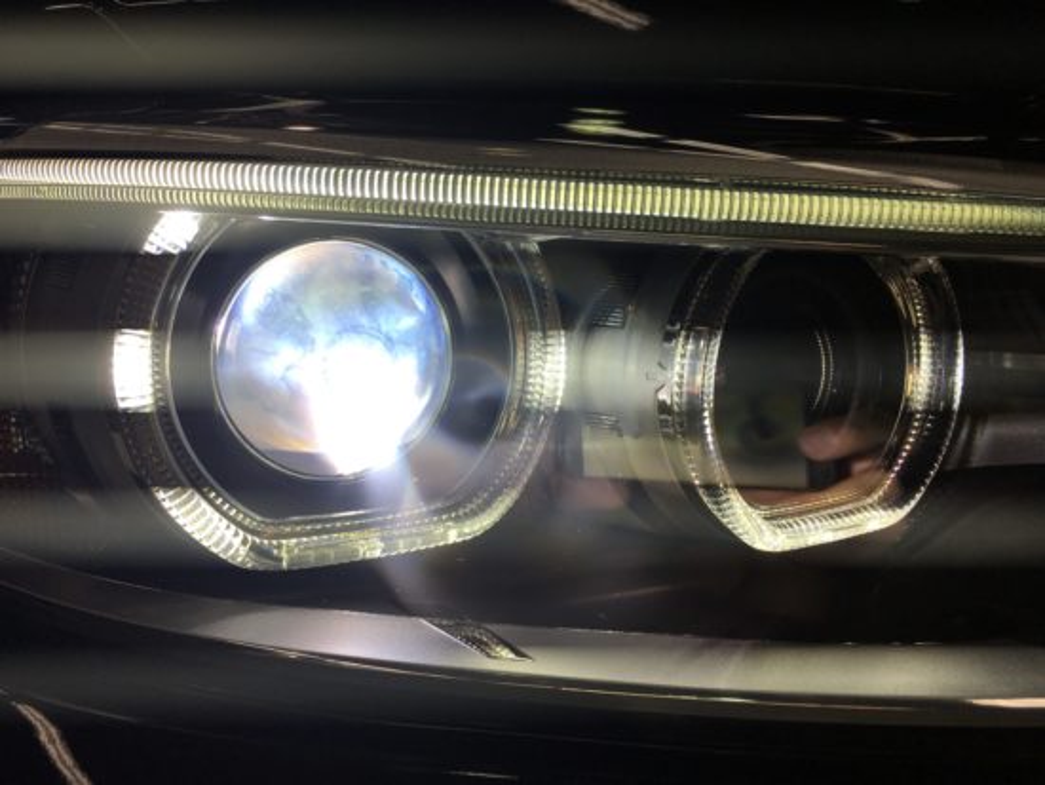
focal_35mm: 29
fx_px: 876
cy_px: 392
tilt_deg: -9.9
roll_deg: +3.6
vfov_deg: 48.3
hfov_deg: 61.6
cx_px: 522
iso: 25
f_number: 2.2
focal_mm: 4.15
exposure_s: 1/818
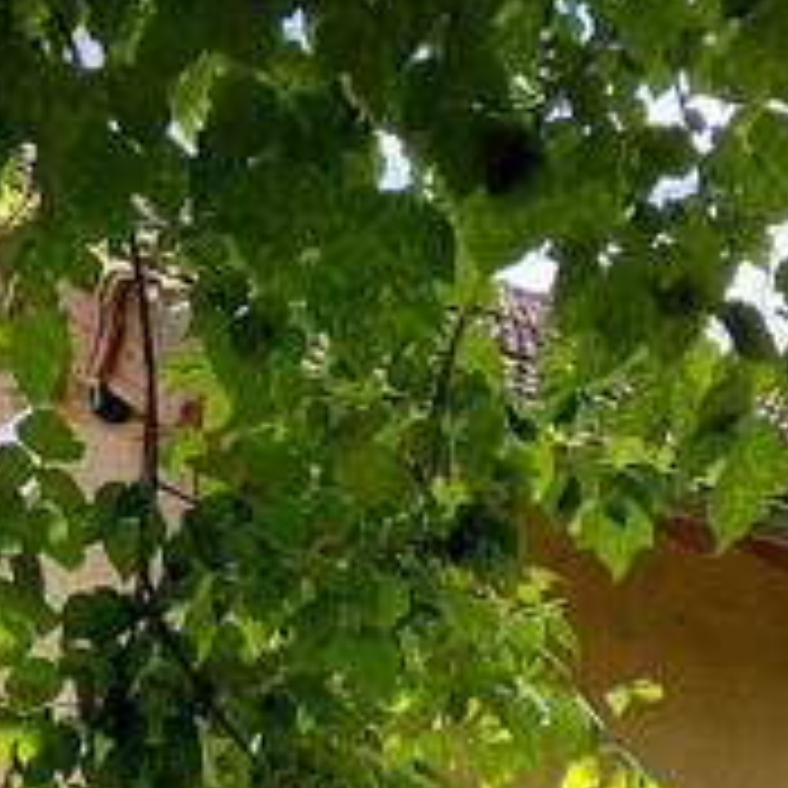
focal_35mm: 97
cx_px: 180
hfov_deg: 17.8
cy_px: 1130
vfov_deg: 16.5
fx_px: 2498
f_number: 1.8
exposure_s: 1/564
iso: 50
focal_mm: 4.69
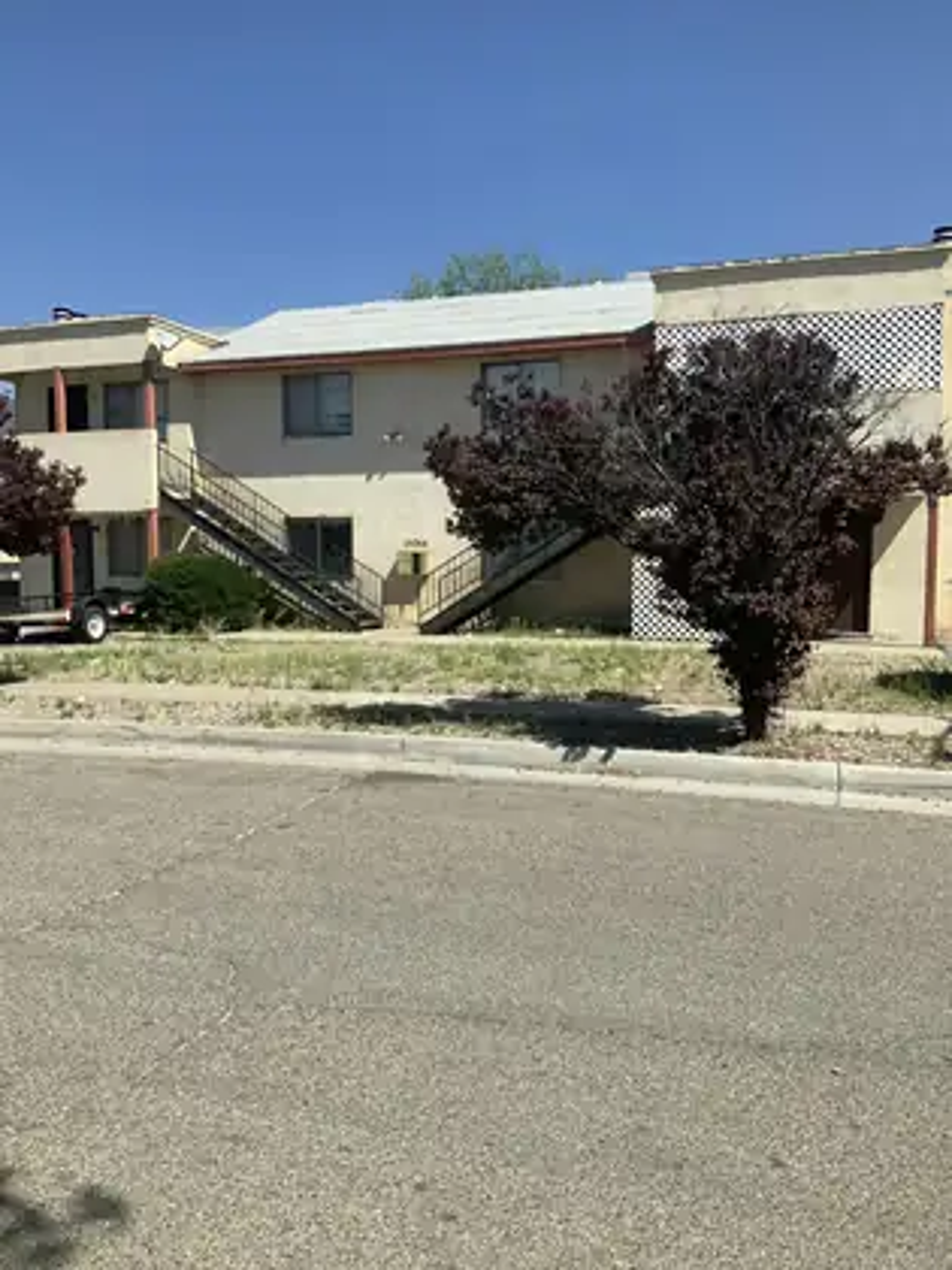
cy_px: 635
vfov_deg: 61.7
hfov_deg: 48.2
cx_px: 476
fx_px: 1063
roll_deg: +0.6
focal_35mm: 29
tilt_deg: -5.2
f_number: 1.8
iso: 16
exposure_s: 1/2227
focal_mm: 3
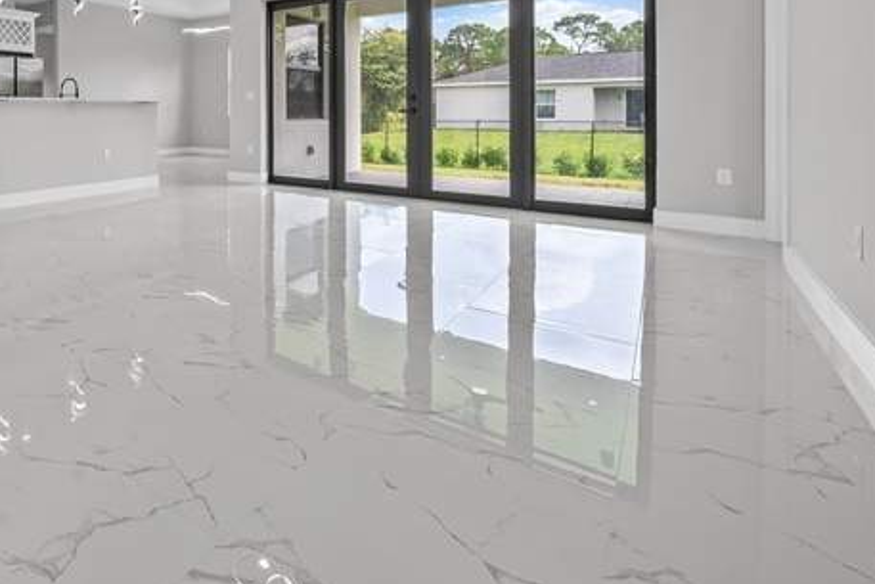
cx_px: 123
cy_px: 124
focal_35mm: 21
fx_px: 511
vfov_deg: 55.6
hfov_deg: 69.3
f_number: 9
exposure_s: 1/10
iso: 200
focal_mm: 12
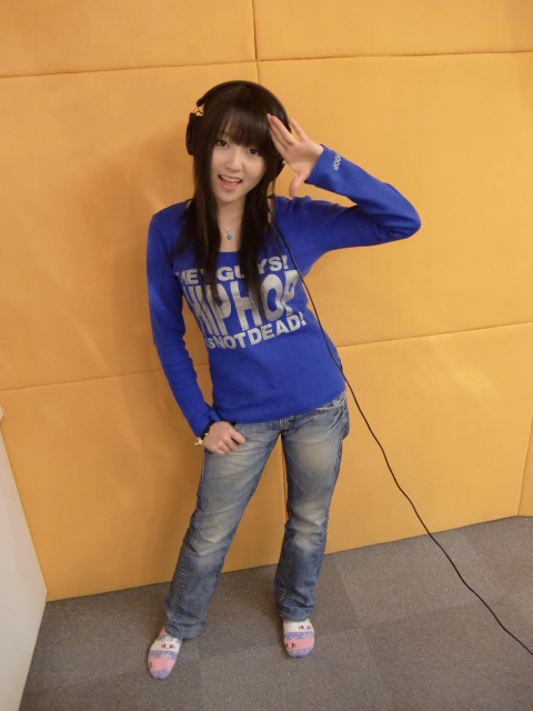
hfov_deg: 49.7
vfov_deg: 63.4
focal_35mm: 28
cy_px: 356
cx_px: 266
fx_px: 575
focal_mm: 4.9
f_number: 2.6
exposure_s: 1/30
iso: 400
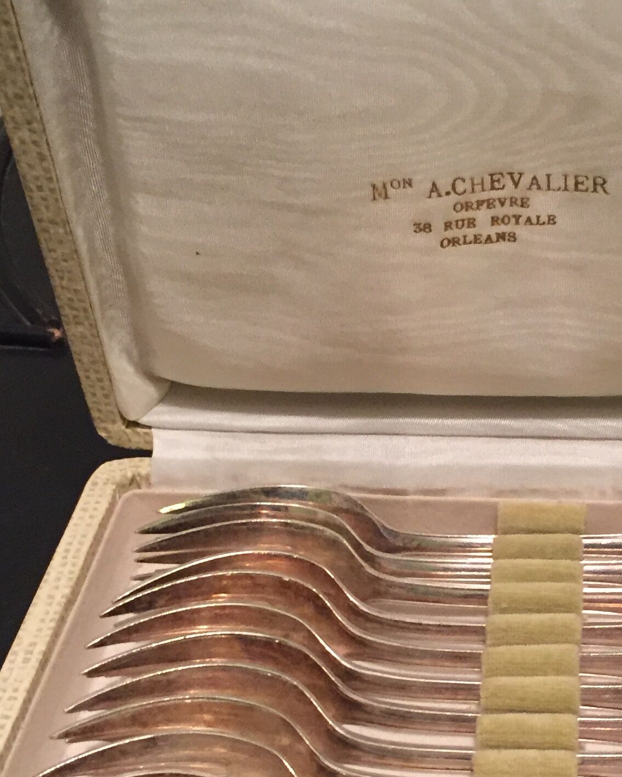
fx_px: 1496
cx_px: 495
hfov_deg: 23.2
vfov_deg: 28.9
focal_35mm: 65
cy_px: 542
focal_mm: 4.15
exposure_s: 1/33
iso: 320
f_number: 2.2
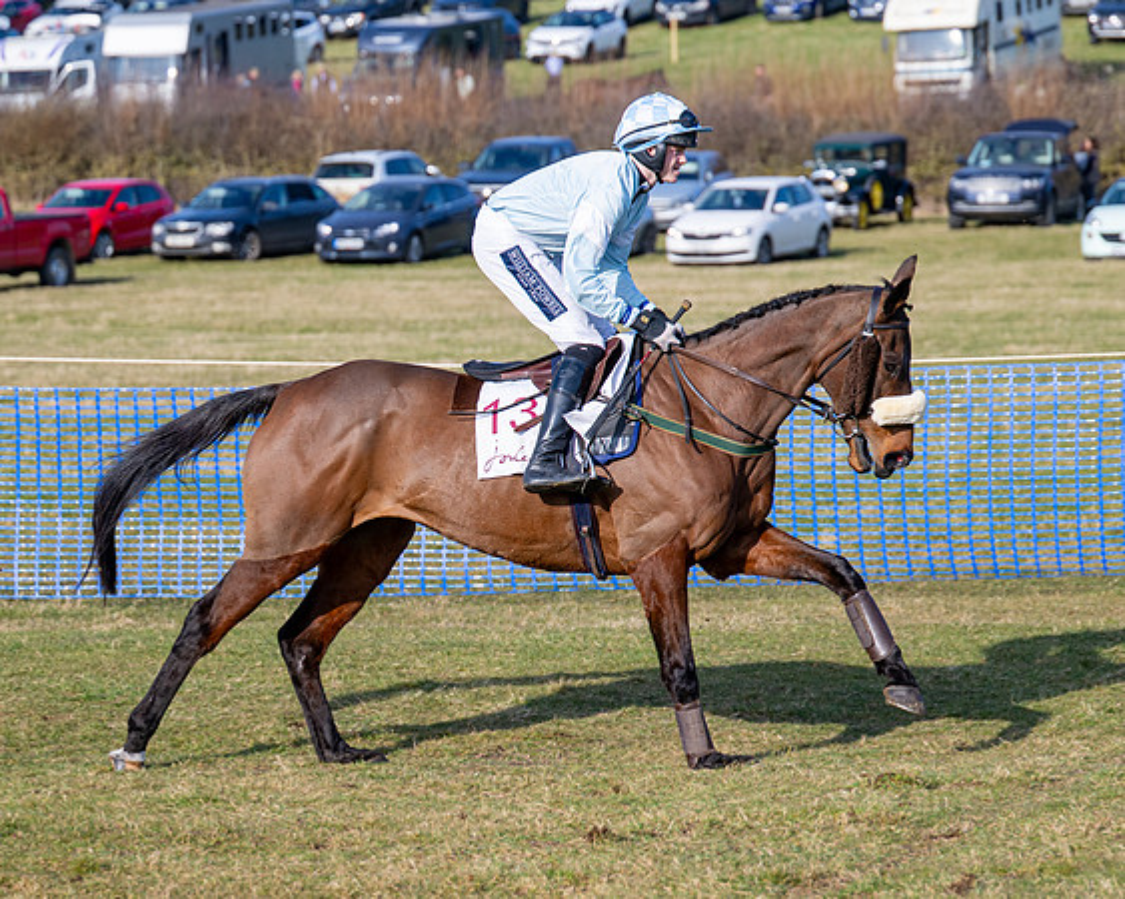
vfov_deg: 8.5
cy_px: 474
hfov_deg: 10.7
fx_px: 6030
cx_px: 449
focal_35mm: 181
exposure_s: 1/1600
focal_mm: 88
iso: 100
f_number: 2.8
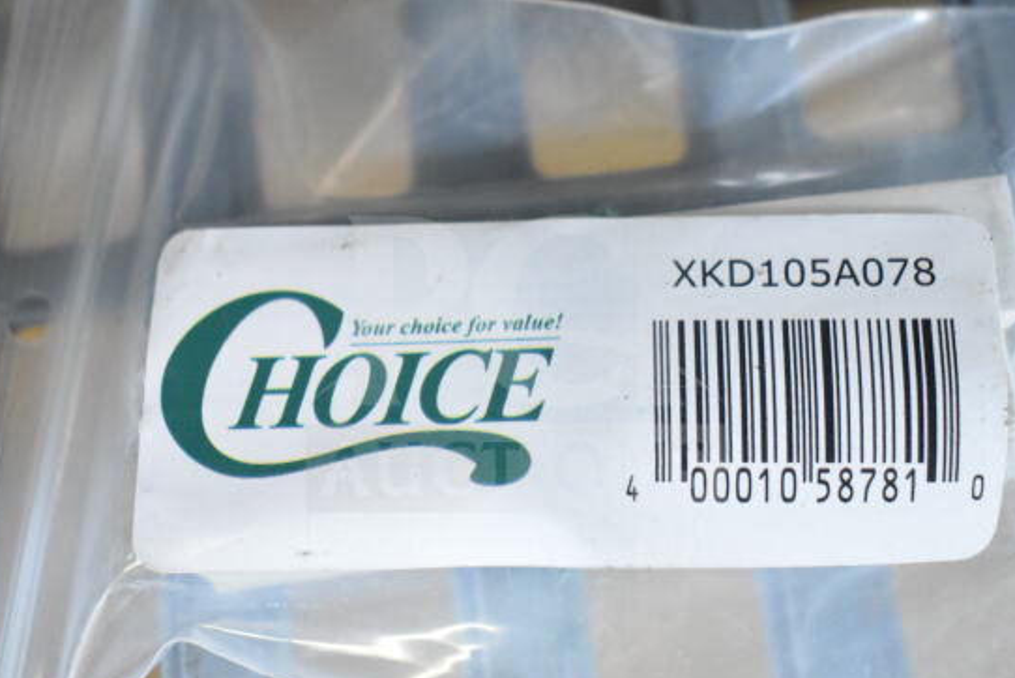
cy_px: 364
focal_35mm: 54
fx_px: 1523
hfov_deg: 36.9
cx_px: 515
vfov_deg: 25.1
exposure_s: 1/50
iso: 5000
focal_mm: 32
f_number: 4.5
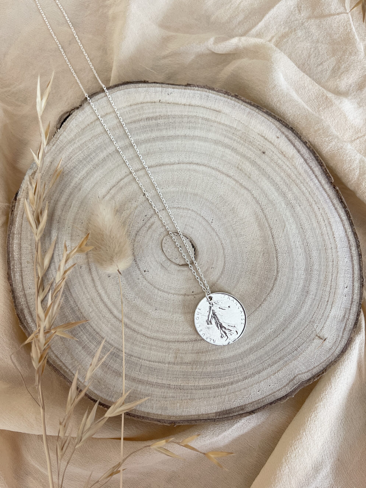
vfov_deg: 67.3
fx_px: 366
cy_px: 244
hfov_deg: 53.1
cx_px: 183
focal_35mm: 26
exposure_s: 1/121
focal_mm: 5.1
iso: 125
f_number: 1.6
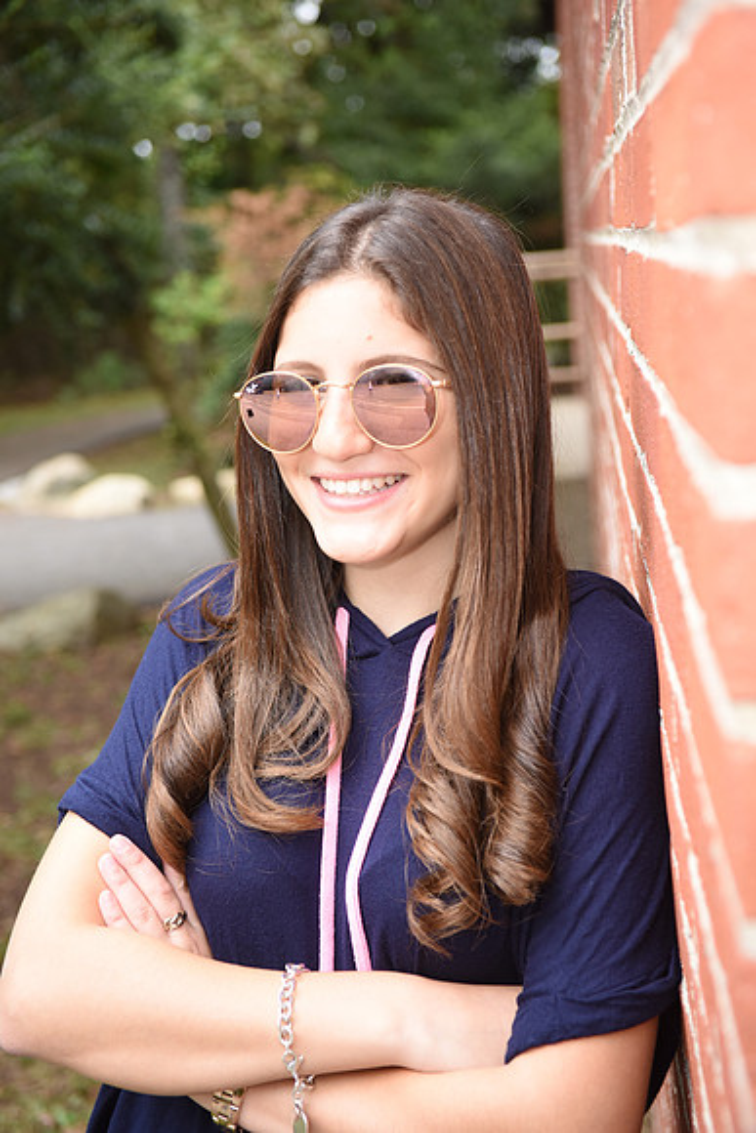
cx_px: 378
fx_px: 1731
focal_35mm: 55
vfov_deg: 36.2
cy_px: 566
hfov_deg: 24.6
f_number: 4.5
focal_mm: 55
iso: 500
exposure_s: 1/200
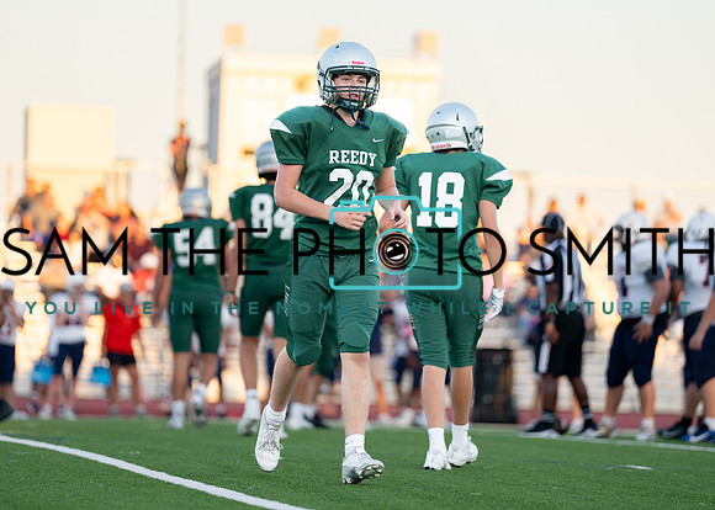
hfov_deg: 8.5
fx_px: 4821
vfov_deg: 6.1
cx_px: 342
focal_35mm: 237
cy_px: 223
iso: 1000
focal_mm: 200
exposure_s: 1/2500
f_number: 2.8
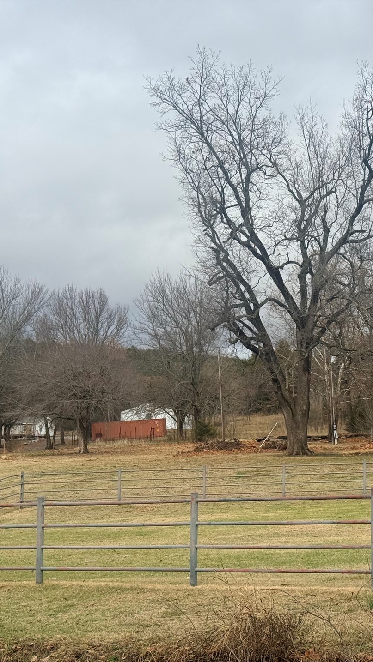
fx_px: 1230
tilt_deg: +5.5
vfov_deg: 30.1
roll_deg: +0.3
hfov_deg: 16.6
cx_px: 435
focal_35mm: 70
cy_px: 331
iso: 64
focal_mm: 6.76
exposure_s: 1/5587
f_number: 1.78
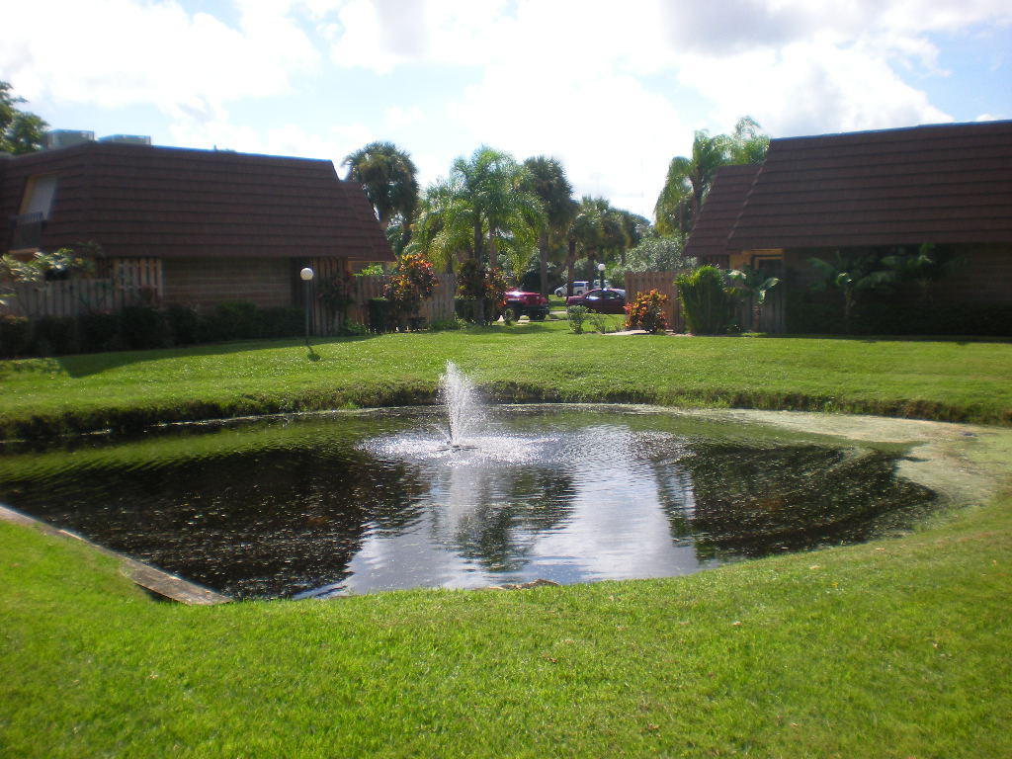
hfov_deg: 49.0
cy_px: 380
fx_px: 1111
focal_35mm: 38
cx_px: 506
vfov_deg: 37.7
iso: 89
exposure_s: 1/719
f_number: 4.6
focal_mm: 6.3
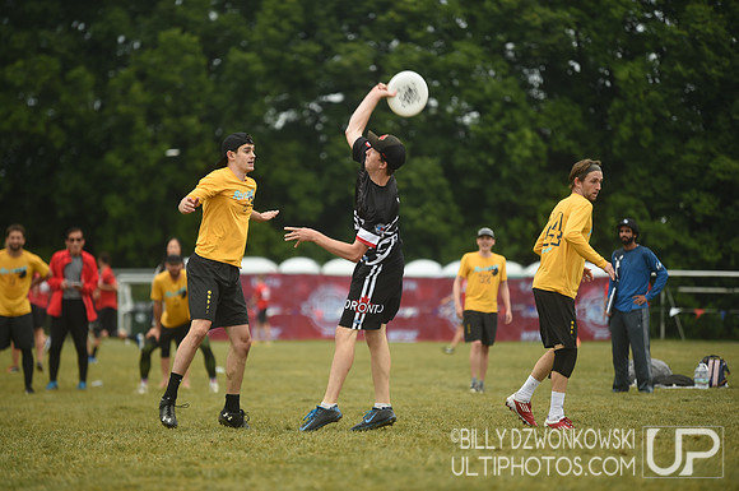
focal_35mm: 200
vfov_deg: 6.8
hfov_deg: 10.3
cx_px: 370
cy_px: 246
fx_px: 4100
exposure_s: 1/1000
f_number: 2.8
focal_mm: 200
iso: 250
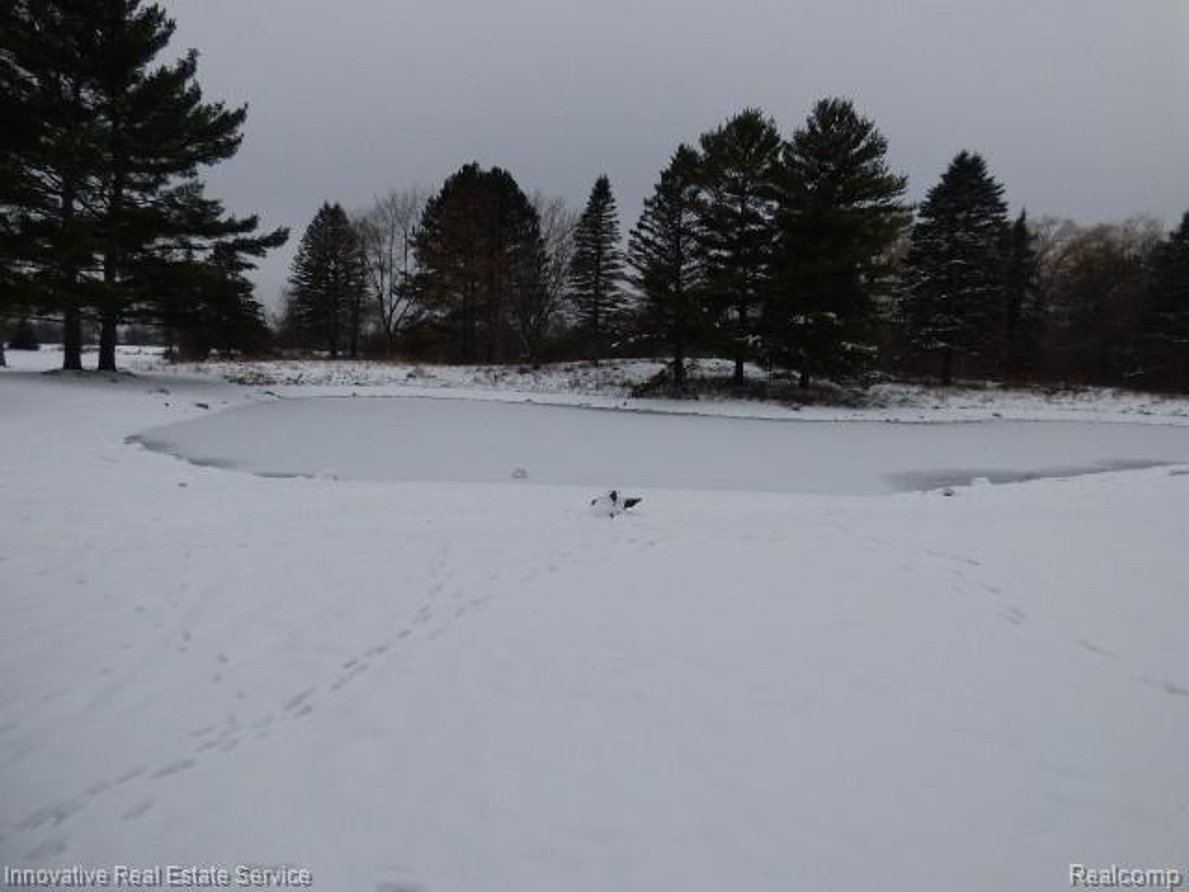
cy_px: 446
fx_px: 687
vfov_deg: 66.0
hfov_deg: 81.7
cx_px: 594
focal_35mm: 20
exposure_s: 1/1000
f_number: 2.8
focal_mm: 3.58
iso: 100
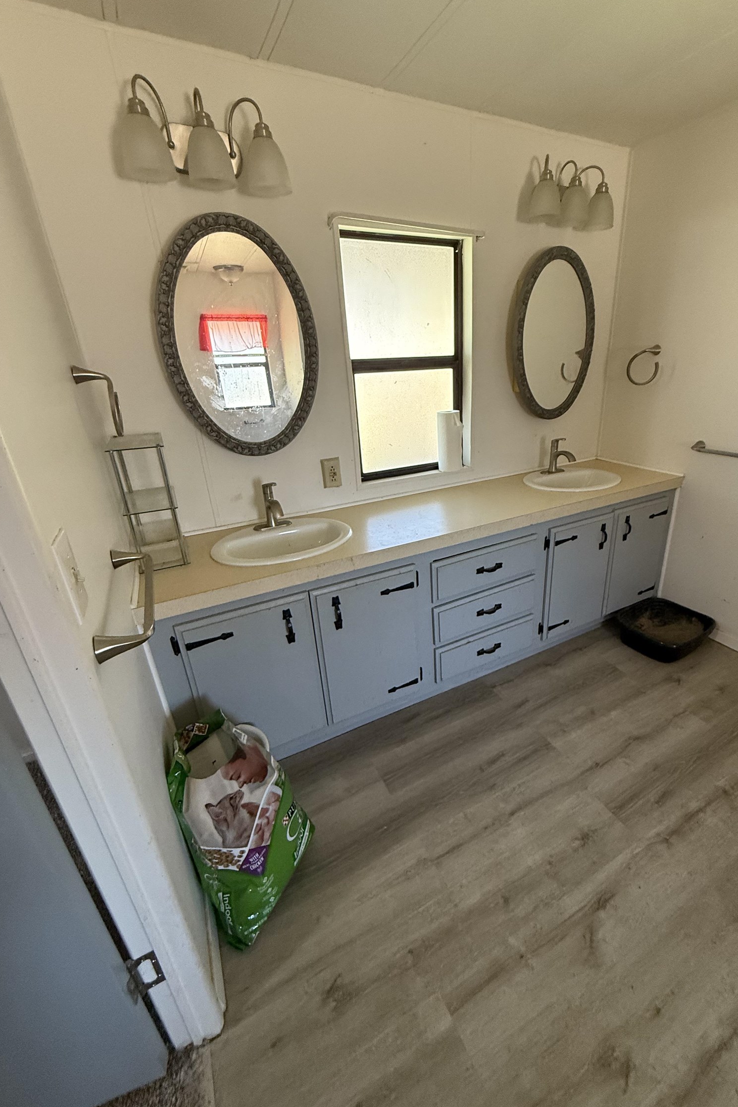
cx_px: 420
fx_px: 461
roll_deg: +2.5
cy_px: 549
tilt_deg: -21.4
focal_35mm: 15
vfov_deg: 100.4
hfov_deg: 76.9
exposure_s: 1/69
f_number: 2.2
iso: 400
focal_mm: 2.22
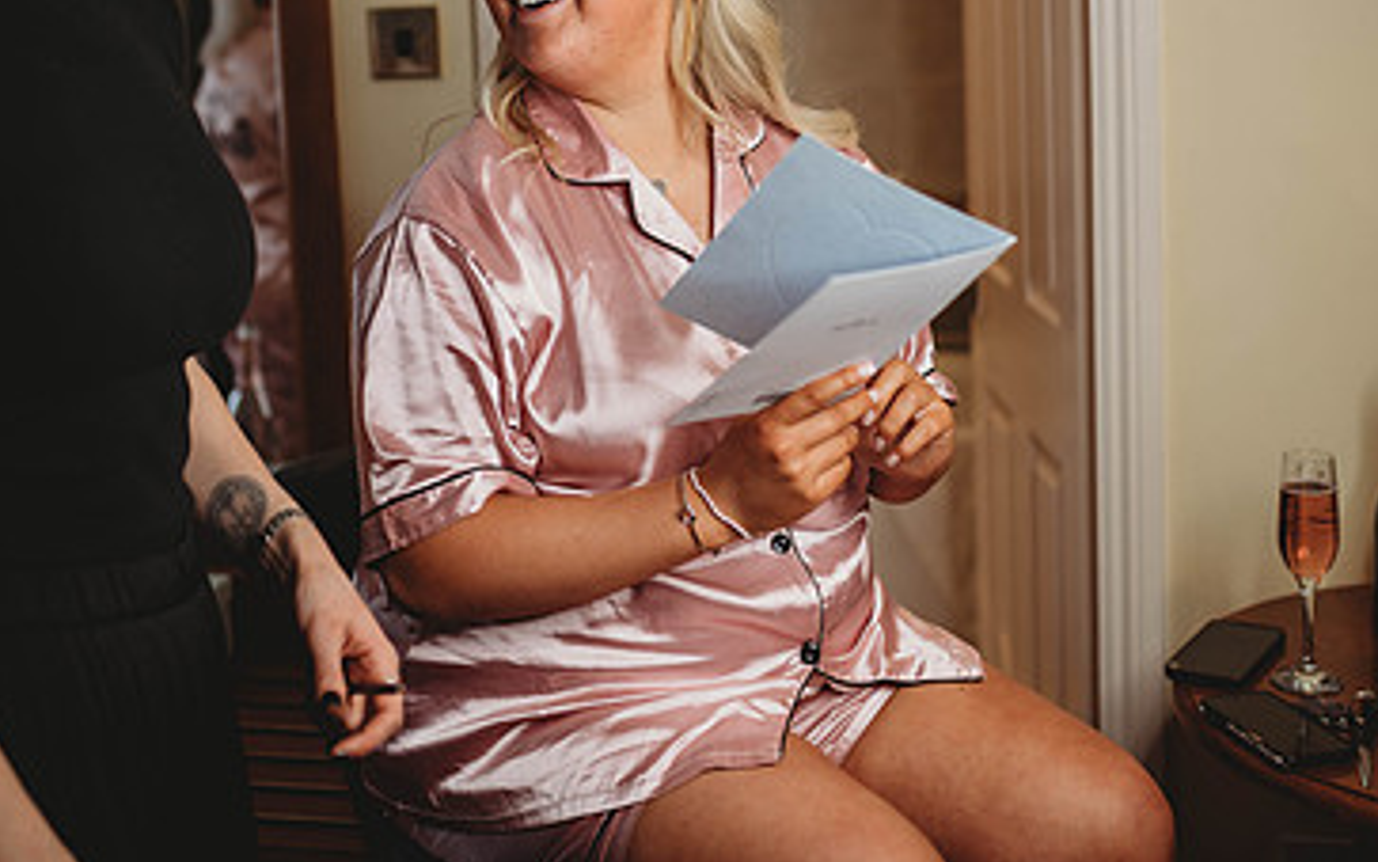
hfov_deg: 35.6
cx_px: 600
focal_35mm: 57
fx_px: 2141
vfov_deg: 22.4
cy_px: 152
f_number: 1.8
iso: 280
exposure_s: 1/125
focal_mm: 35
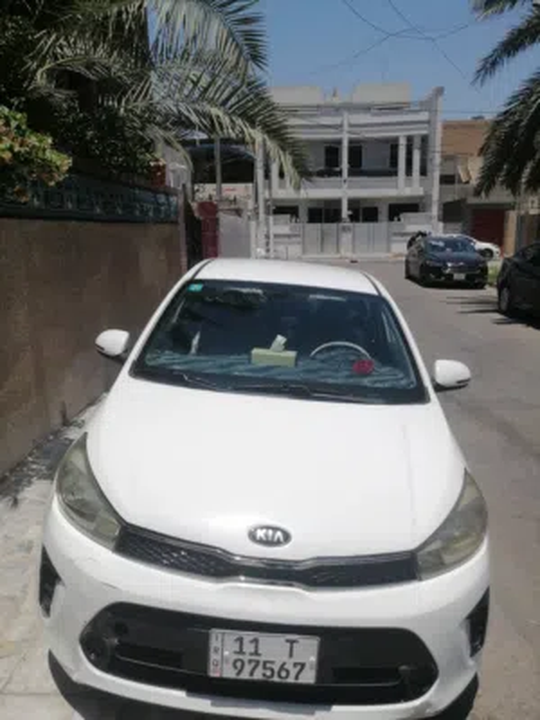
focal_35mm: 26
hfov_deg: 53.1
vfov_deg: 67.3
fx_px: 541
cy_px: 360
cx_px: 270
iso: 50
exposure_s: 1/2915
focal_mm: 3.96
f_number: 1.8
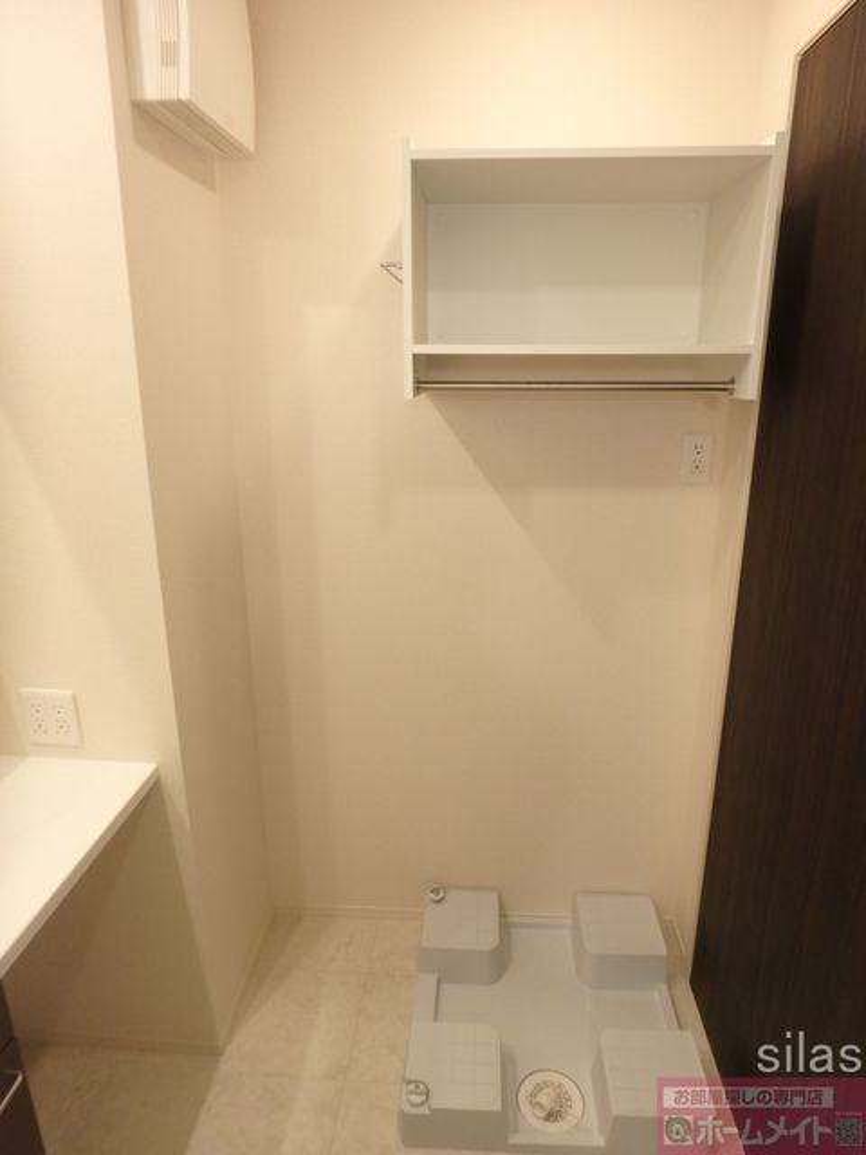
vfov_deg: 79.0
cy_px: 578
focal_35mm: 21
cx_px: 433
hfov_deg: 63.4
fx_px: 700
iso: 250
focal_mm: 3.7
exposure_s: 1/30
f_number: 3.5
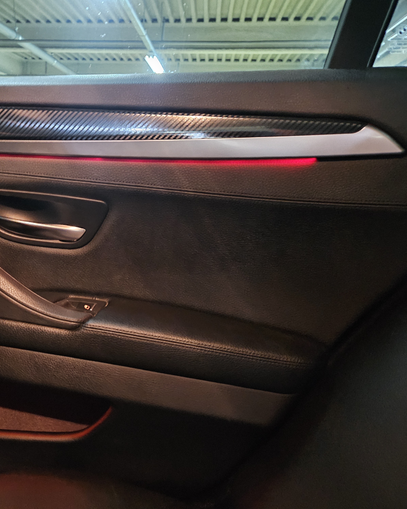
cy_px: 254
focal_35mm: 30
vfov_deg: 58.8
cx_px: 106
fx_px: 452
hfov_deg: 46.9
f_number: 1.8
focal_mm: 5.4
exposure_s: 1/15
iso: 2000
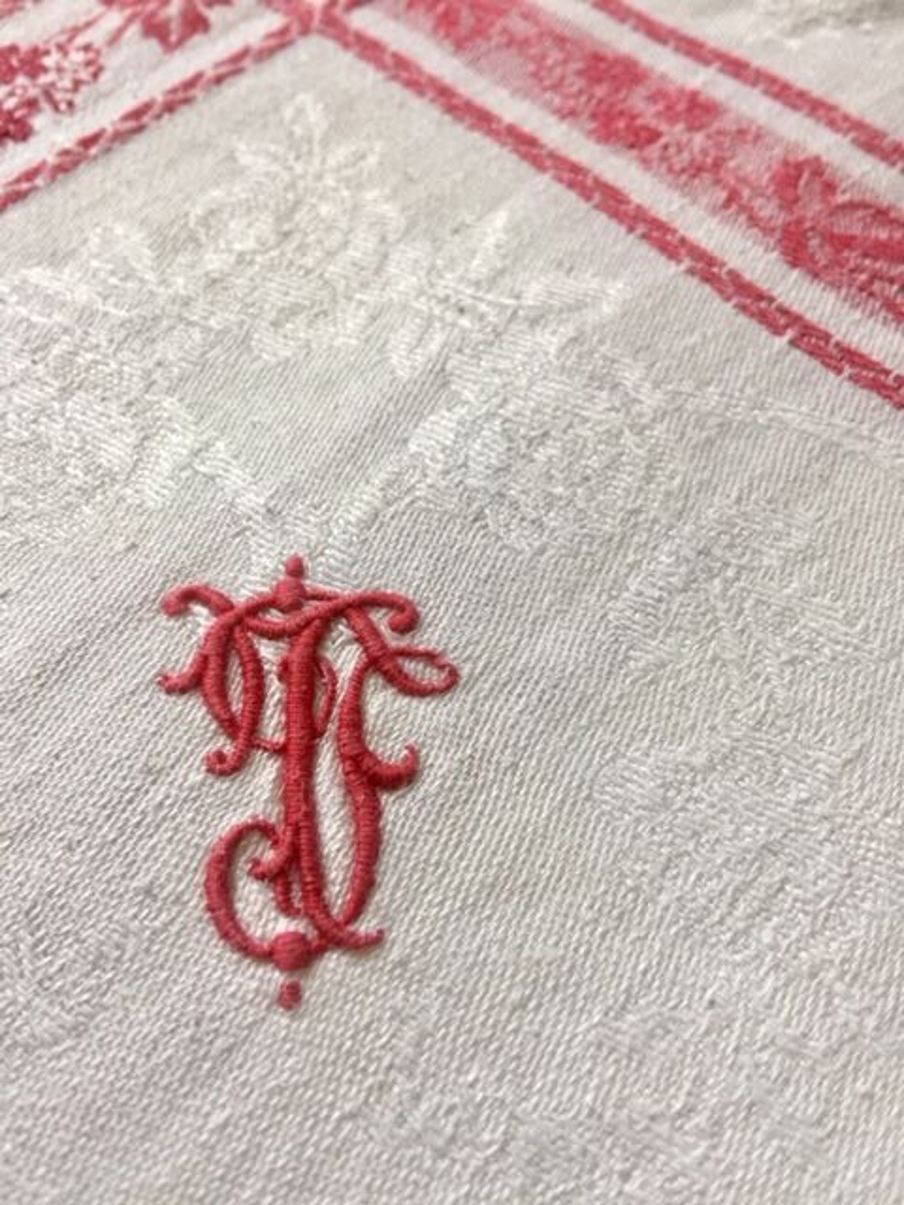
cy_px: 602
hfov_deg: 48.2
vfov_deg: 61.7
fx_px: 1010
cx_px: 452
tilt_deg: -59.9
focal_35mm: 29
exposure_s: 1/17
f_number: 2.2
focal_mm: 4.15
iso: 40
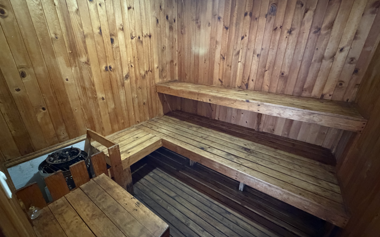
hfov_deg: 101.5
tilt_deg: -21.9
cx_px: 190
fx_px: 155
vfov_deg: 74.8
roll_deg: -0.4
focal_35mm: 15
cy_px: 117
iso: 1250
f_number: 2.2
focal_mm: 2.22
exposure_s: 1/30
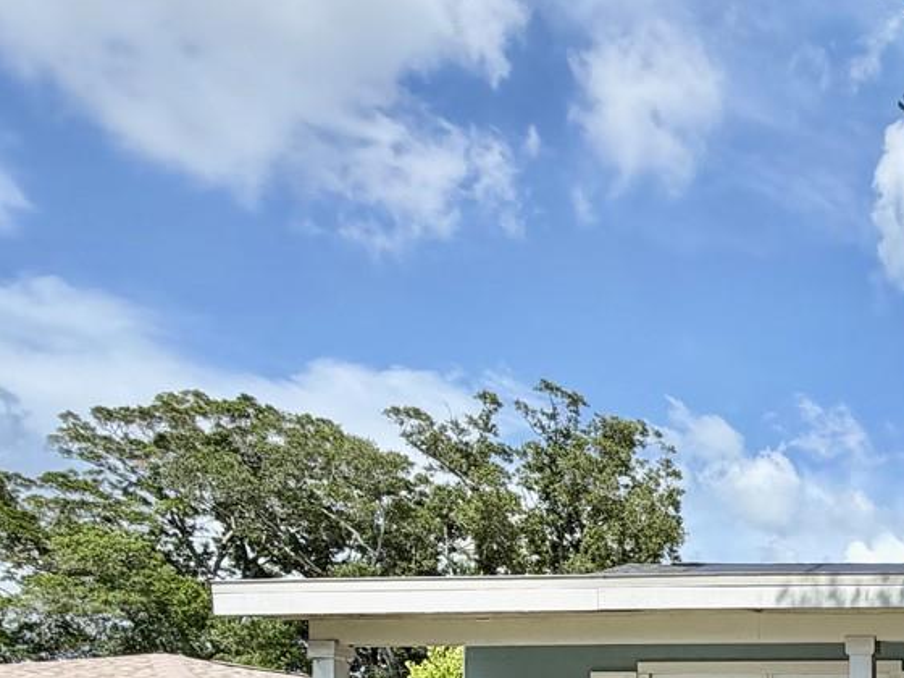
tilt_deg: +2.4
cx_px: 1057
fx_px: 1045
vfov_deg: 31.6
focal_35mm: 40
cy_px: 755
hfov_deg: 37.0
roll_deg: +0.0
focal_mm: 2.22
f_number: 2.2
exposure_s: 1/770
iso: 25
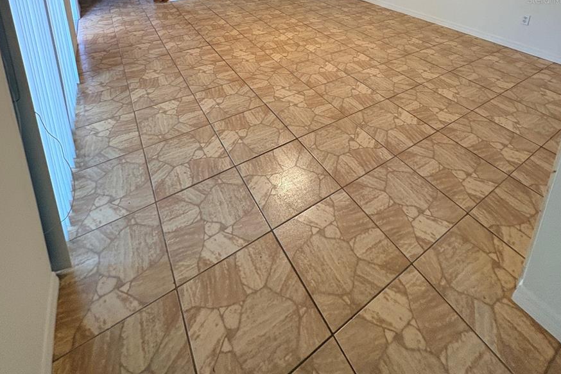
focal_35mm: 20
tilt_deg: -14.5
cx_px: 284
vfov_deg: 50.1
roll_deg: -1.2
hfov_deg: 84.0
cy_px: -1
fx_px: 312
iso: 250
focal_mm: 2.22
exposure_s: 1/60
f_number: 2.2
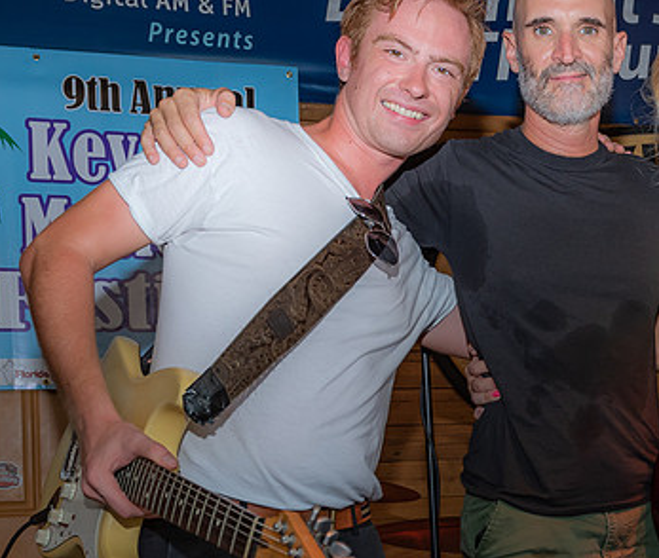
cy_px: 432
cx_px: 572
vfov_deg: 25.1
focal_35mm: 62
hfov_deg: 28.8
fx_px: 1238
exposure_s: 1/160
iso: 400
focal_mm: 24
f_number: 5.6
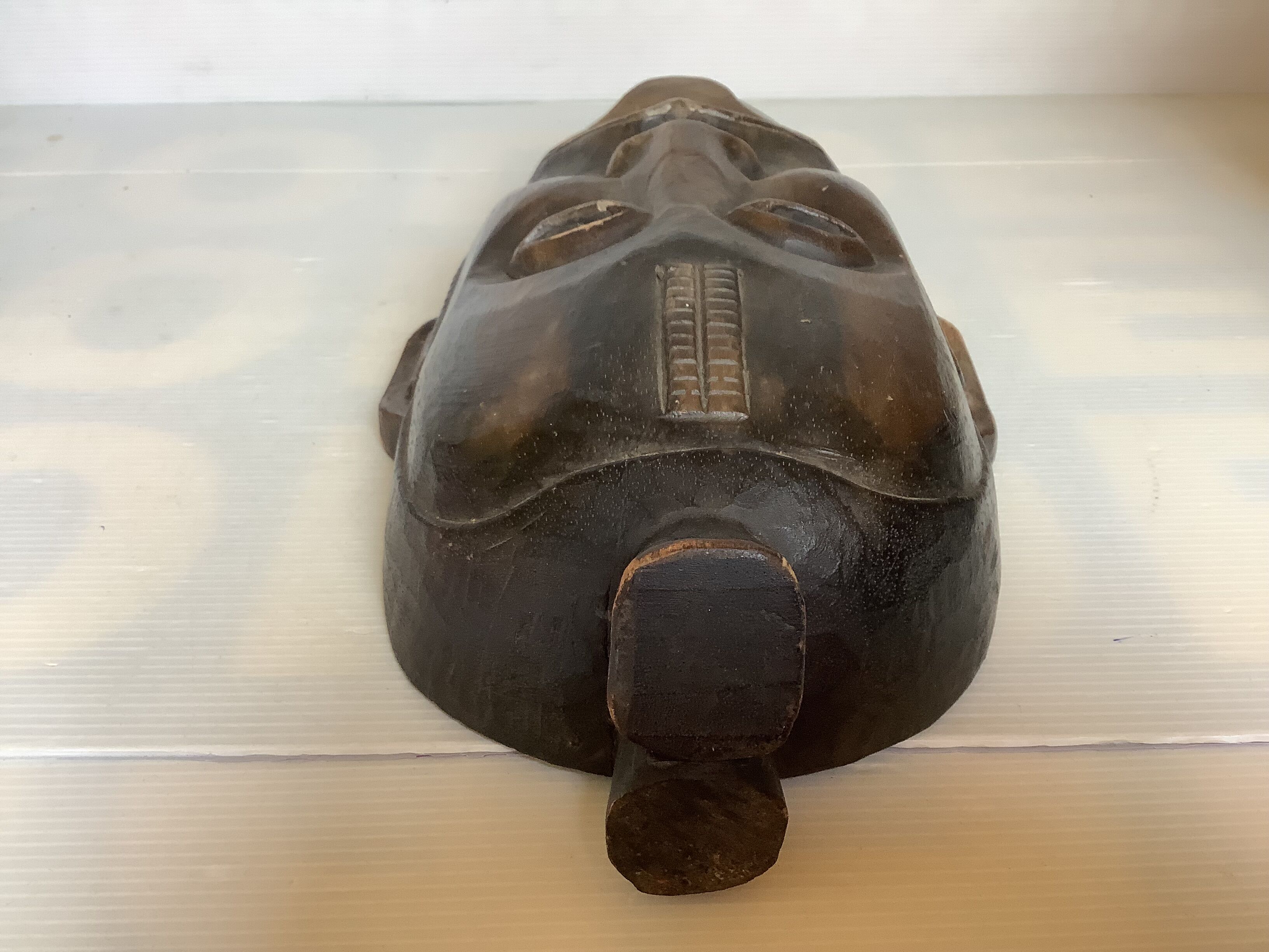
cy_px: 476
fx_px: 1136
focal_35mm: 31
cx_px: 634
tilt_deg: -36.0
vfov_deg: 45.4
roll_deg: +2.1
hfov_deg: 58.4
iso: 80
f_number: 2.4
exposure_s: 1/50
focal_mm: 3.3
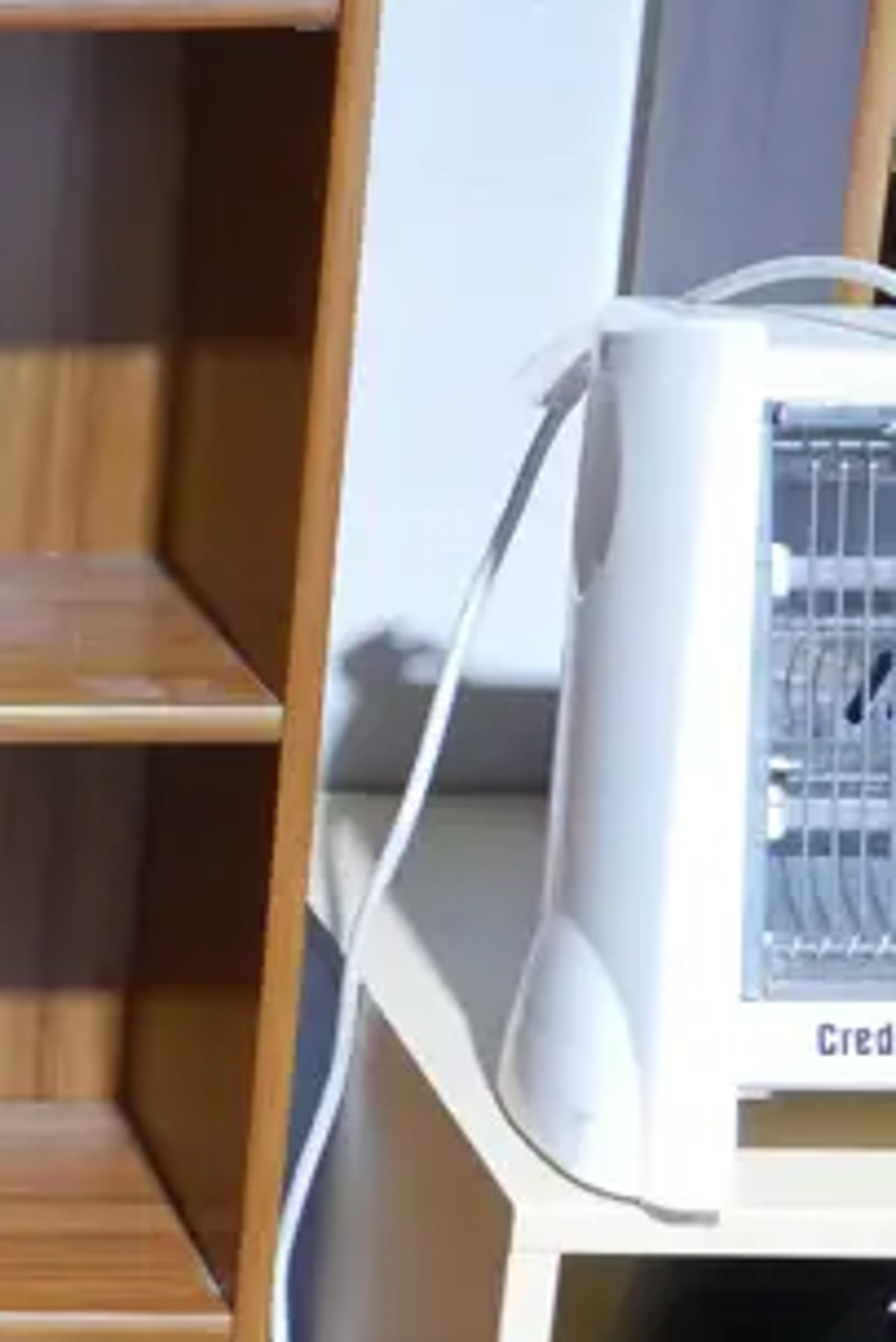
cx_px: -726
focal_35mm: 98
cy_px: 437
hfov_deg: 12.7
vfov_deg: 20.7
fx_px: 3654
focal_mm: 14
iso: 2000
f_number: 4
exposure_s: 1/60
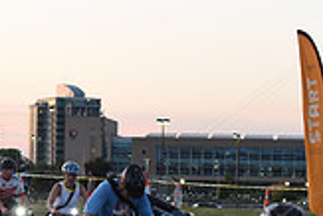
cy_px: 318
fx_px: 1598
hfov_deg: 11.5
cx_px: 40
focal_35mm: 178
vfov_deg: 7.6
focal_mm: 50
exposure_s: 1/400
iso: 2500
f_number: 2.8
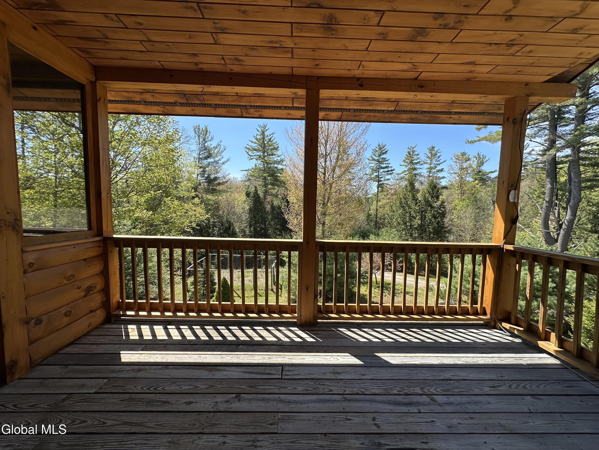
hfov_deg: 102.1
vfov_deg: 85.7
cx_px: 300
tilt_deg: -4.0
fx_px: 242
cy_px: 225
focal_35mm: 14
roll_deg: -1.4
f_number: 2.2
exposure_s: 1/682
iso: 40
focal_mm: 2.22
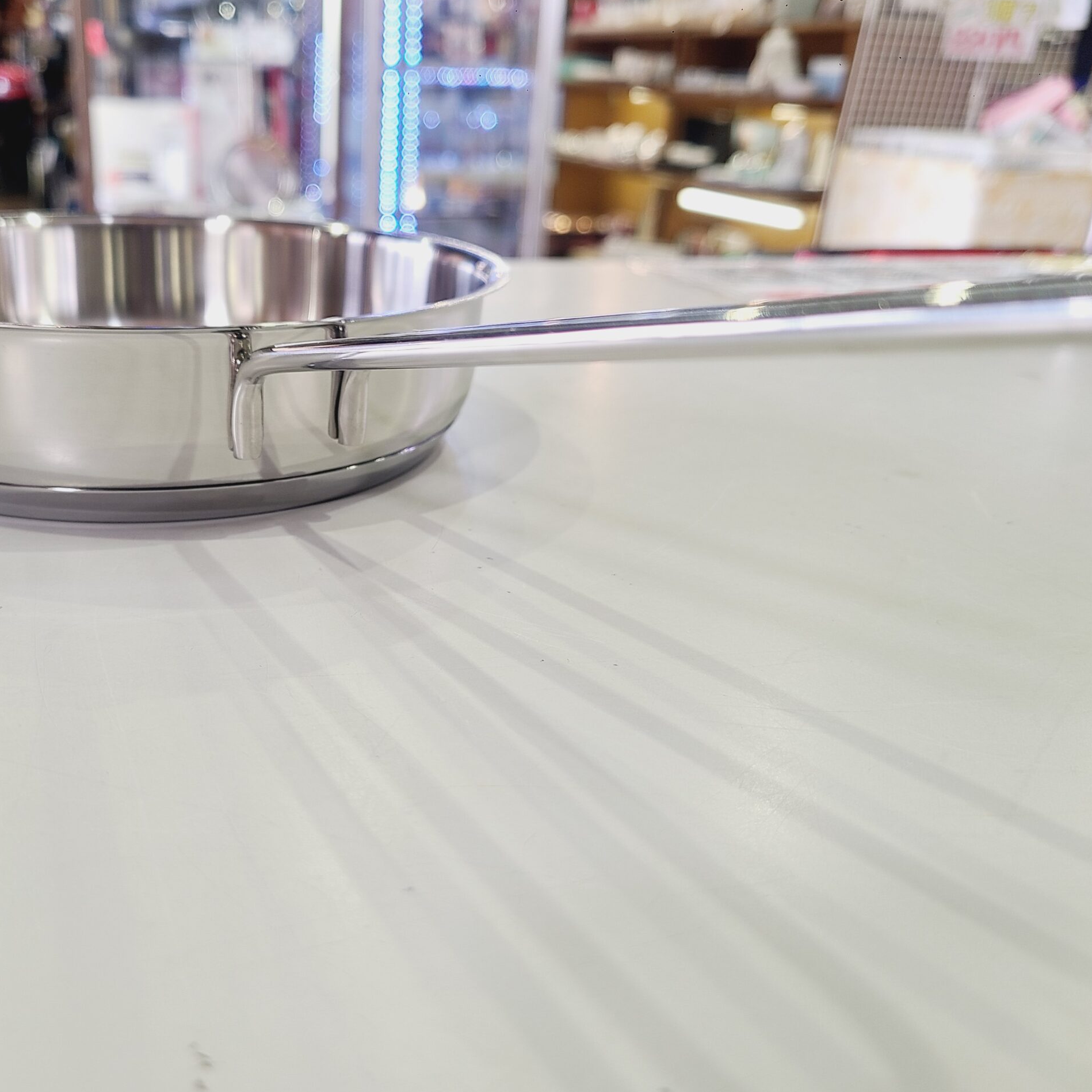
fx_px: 1106
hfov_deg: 51.8
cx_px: 385
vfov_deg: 52.5
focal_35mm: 31
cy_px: 548
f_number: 1.8
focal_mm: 5.4
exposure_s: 1/50
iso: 64
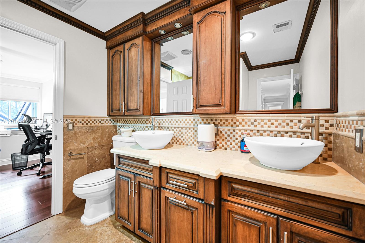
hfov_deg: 104.2
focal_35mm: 14
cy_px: 122
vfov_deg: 81.2
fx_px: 142
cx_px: 182
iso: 450
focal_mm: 14
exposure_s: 1/15
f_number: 4
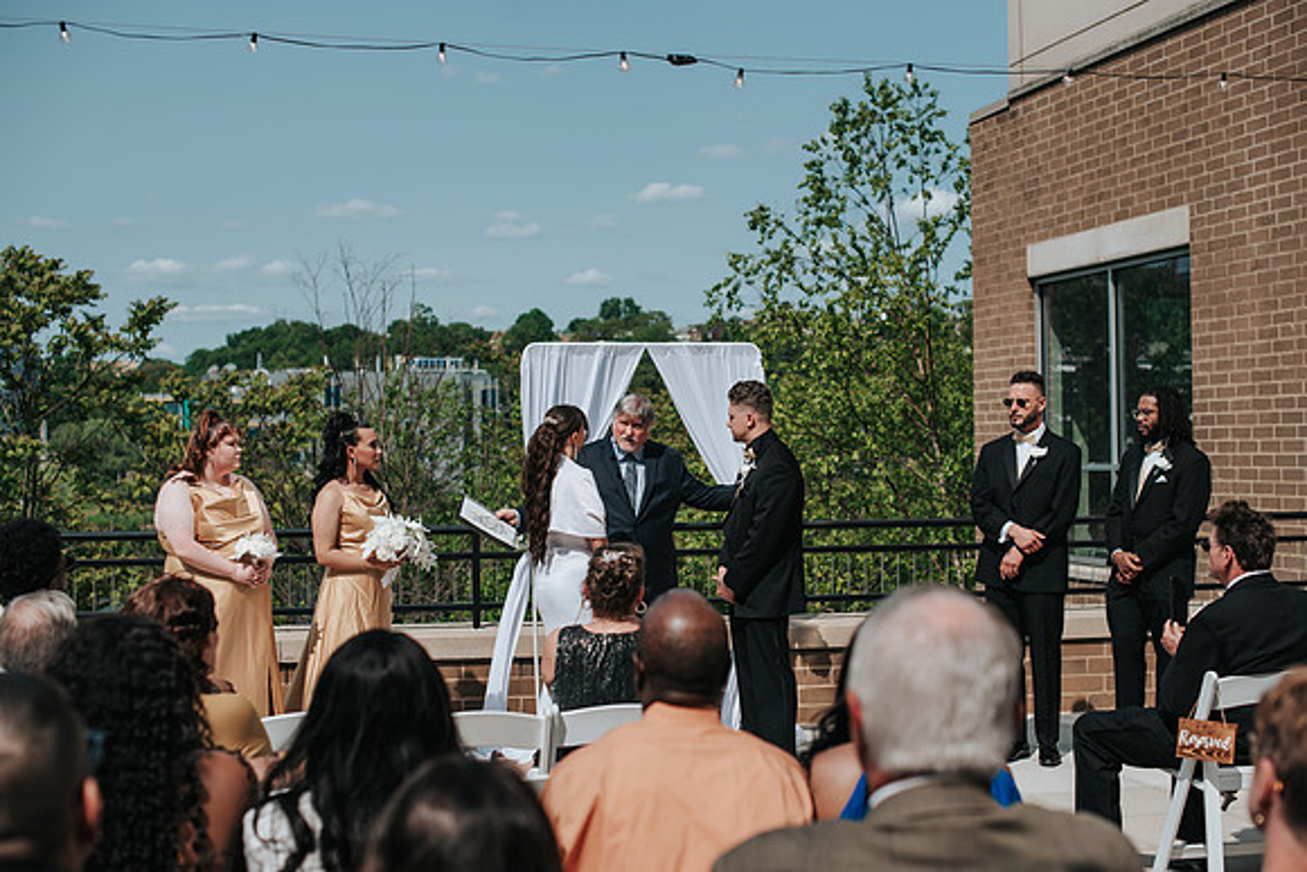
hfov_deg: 38.8
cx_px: 654
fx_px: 1858
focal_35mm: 51
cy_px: 436
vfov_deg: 26.4
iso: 100
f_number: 3.2
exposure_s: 1/2000
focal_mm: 50
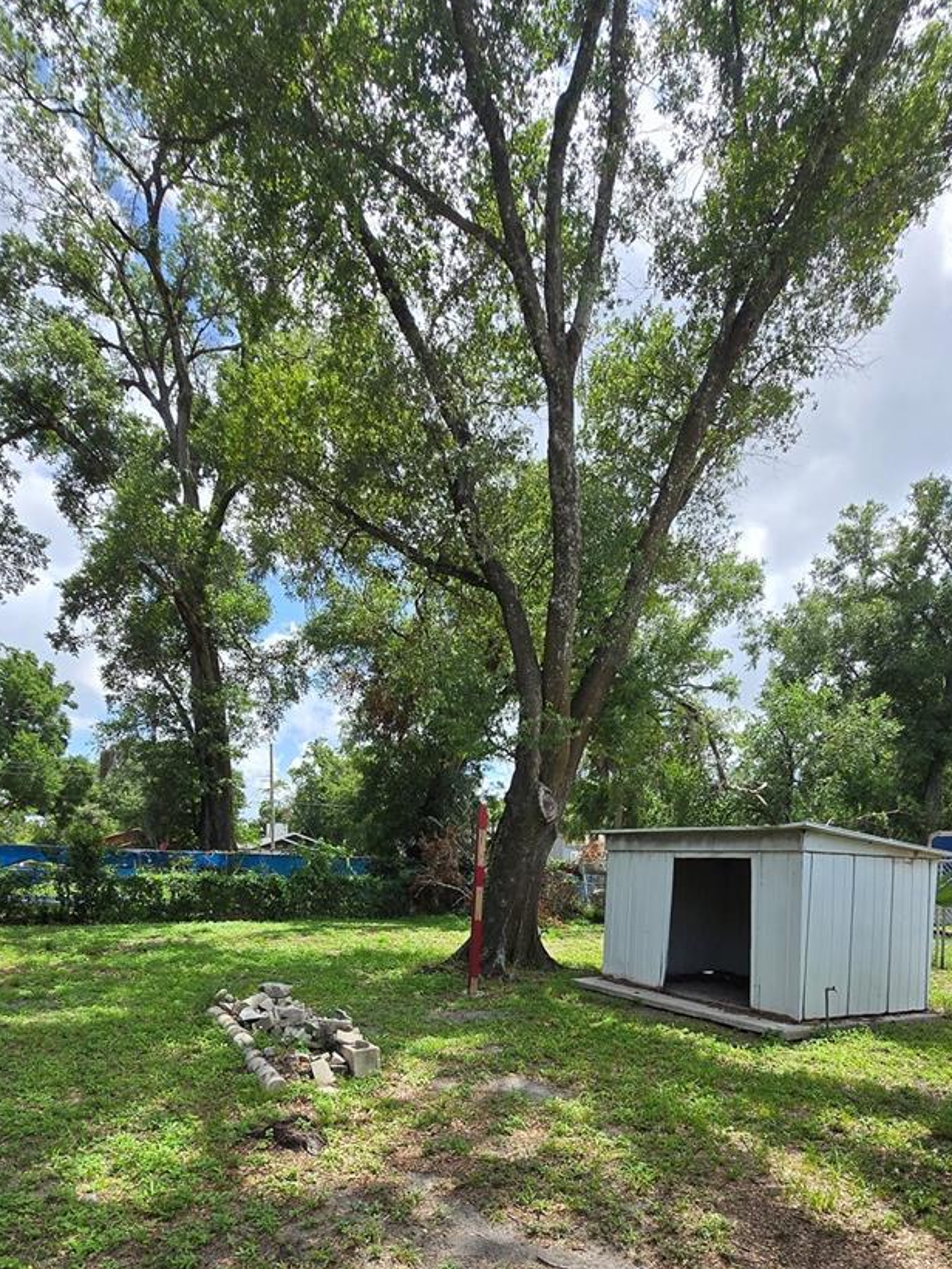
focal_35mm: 19
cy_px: 887
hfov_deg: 68.6
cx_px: 442
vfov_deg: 80.6
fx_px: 697
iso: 25
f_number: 2.2
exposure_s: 1/976
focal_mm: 1.7
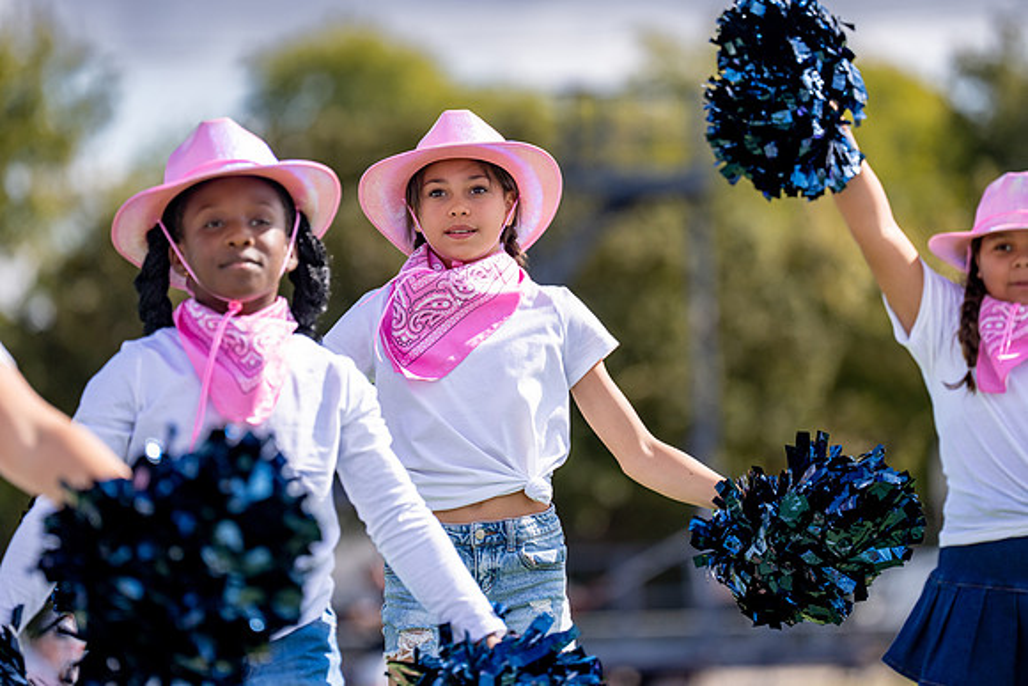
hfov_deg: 9.3
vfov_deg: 6.2
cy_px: 277
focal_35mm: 222
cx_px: 517
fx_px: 6349
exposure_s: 1/4000
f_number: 2.8
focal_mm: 180
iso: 250
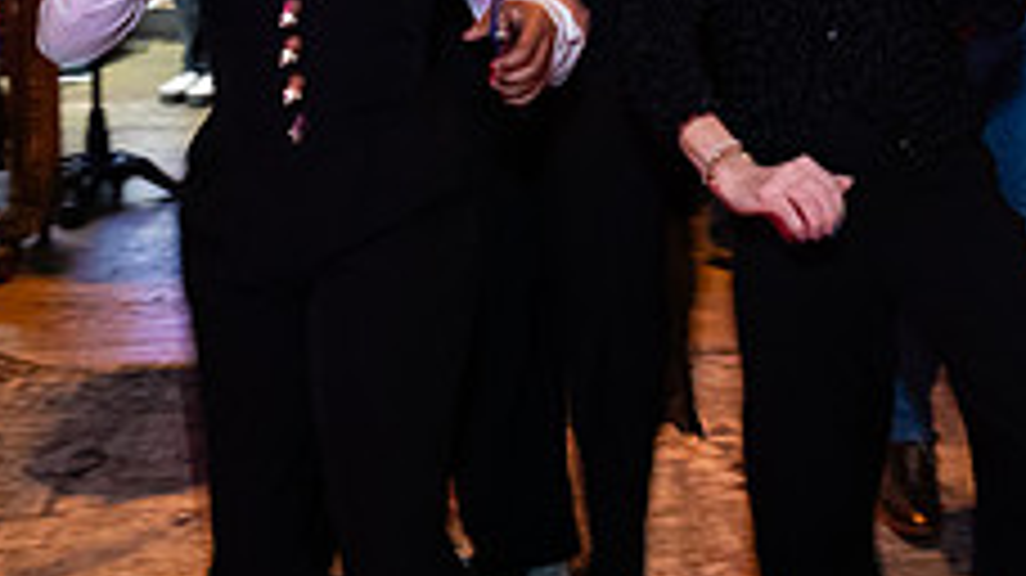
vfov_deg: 17.3
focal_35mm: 65
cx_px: 662
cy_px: -182
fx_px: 1768
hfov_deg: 32.2
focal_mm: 24
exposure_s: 1/15
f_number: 2.8
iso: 3200
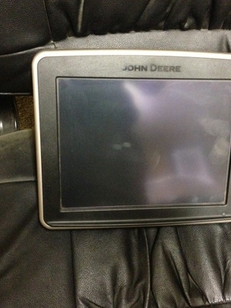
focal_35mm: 45
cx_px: 134
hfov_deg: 32.1
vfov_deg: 42.1
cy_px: 154
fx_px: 401
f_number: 2.4
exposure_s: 1/15
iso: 800
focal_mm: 4.13
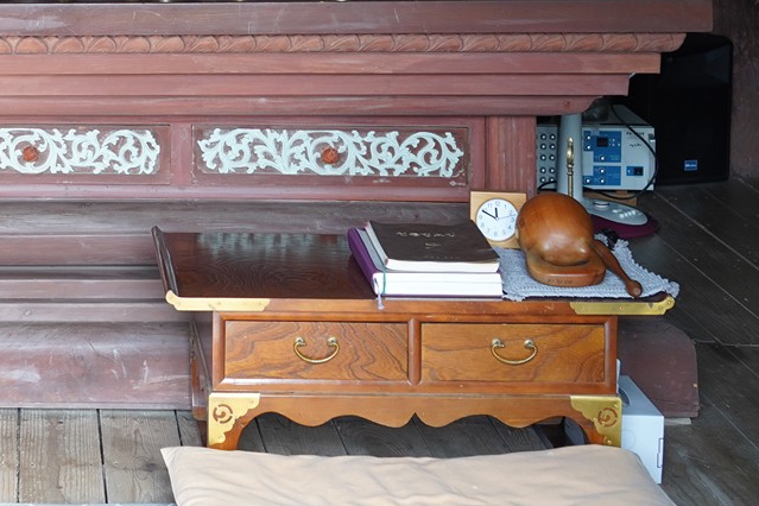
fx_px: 2045
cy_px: -245
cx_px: 18
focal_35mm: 97
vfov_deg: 13.3
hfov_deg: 20.4
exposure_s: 1/100
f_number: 4.5
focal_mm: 31
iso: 400
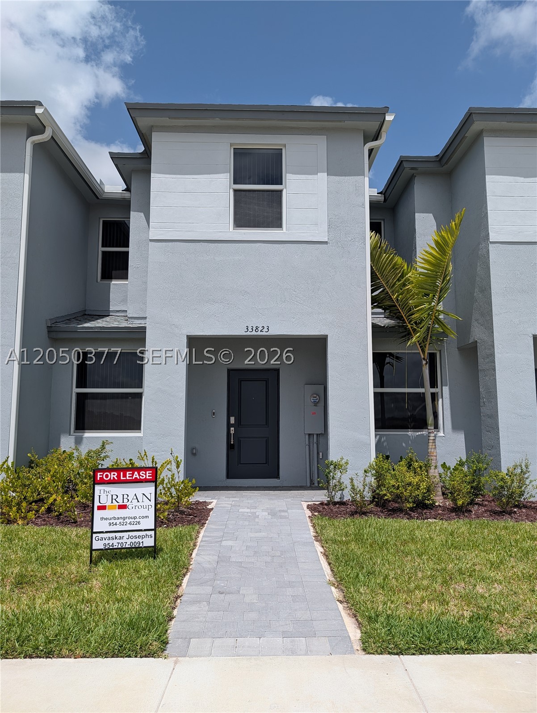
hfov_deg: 56.9
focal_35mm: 24
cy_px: 356
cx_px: 268
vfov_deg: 71.5
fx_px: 495
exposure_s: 1/1488
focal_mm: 6.9
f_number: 1.68
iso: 20
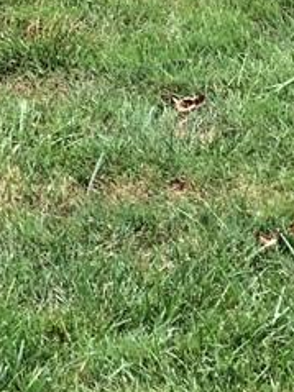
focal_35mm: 244
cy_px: -308
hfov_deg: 5.9
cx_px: -273
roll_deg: +1.4
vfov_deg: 7.9
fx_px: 2766
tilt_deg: -6.0
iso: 25
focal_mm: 6.6
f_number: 2.8
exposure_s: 1/121
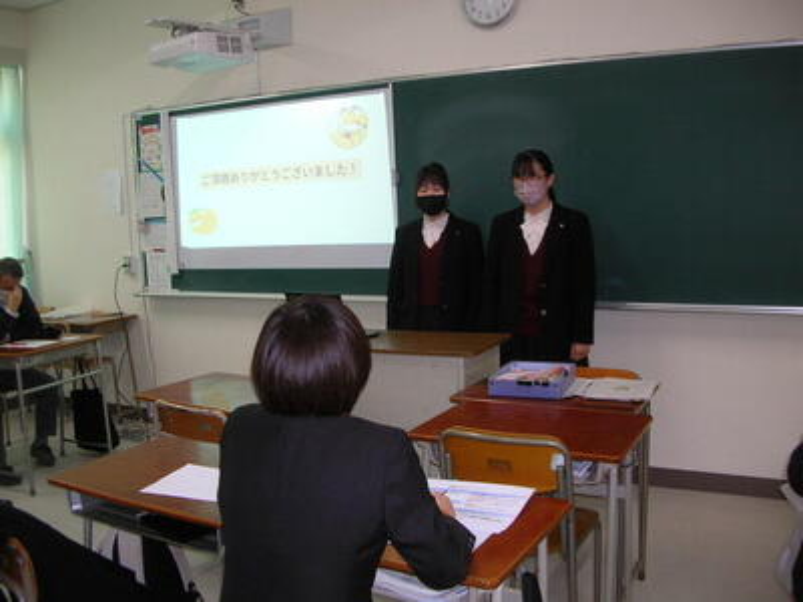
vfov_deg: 40.7
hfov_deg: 52.6
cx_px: 402
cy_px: 301
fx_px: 812
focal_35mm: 35
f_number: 2.8
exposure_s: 1/30
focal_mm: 5.8
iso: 50
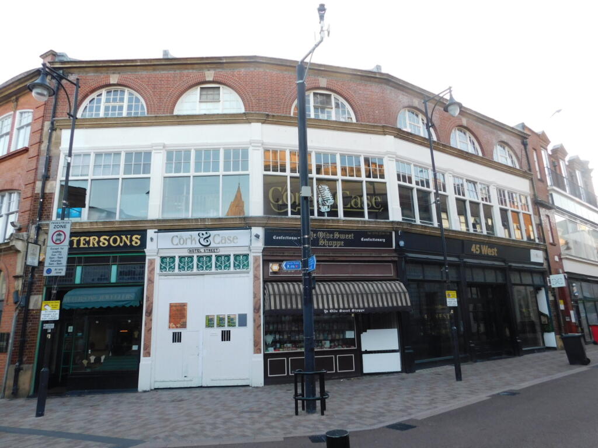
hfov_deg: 73.9
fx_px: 397
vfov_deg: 58.9
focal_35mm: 23
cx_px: 299
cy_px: 224
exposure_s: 1/60
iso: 125
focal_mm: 4
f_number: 3
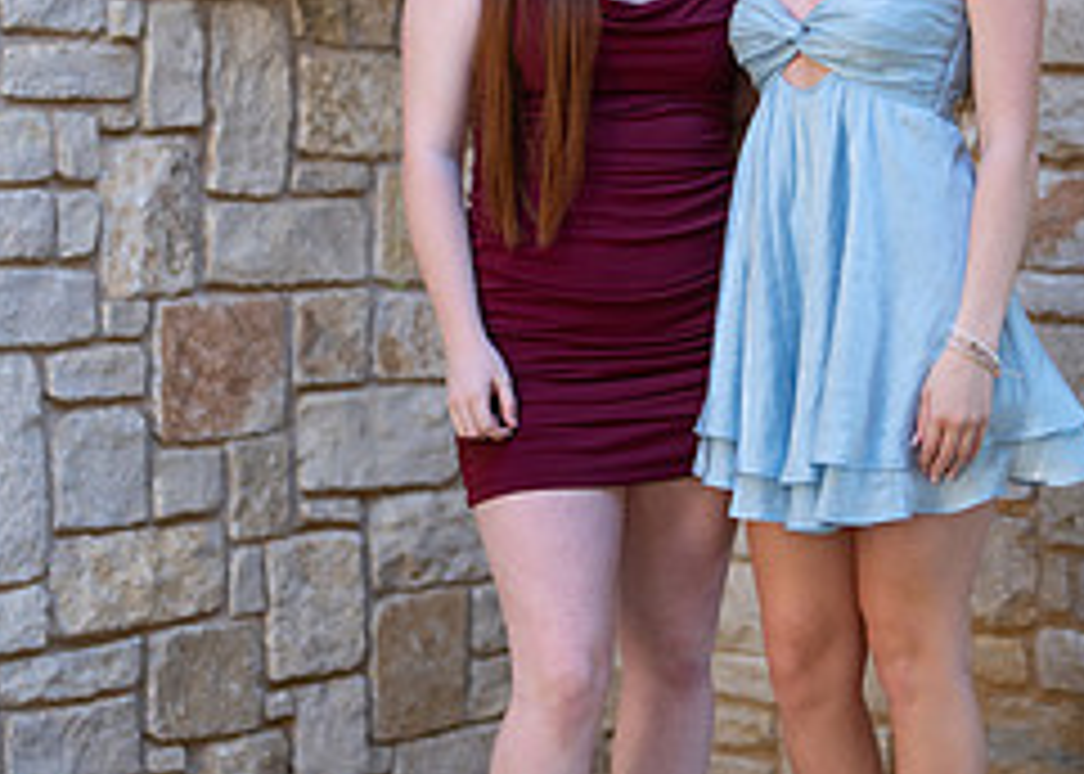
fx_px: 3909
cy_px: 194
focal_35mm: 127
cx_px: 783
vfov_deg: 11.3
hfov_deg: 15.7
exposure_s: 1/800
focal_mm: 50
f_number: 1.2
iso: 200
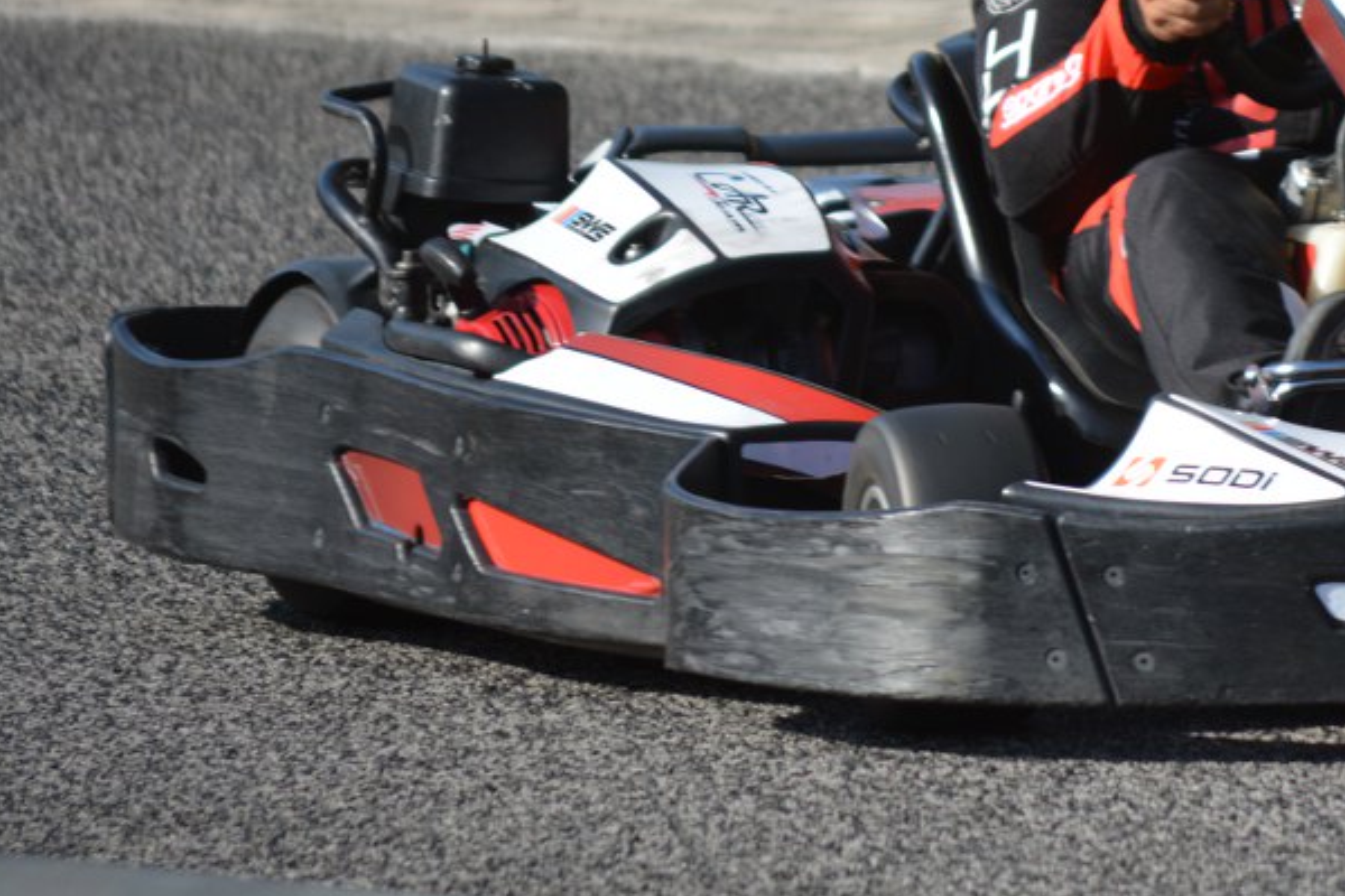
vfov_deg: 2.8
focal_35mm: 495
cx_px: 1334
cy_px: 197
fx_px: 18492
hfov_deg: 4.2
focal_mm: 165
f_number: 5.6
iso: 400
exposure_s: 1/1250
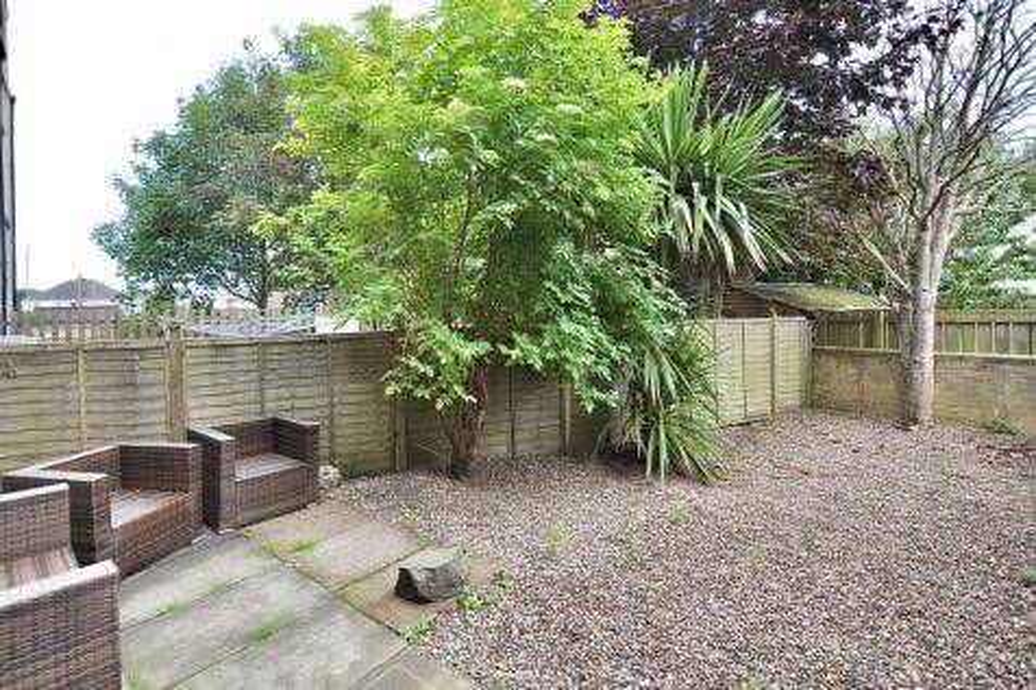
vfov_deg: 77.3
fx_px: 431
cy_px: 345
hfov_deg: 100.4
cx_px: 518
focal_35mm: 15
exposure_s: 1/125
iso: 200
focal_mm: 10
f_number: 5.6
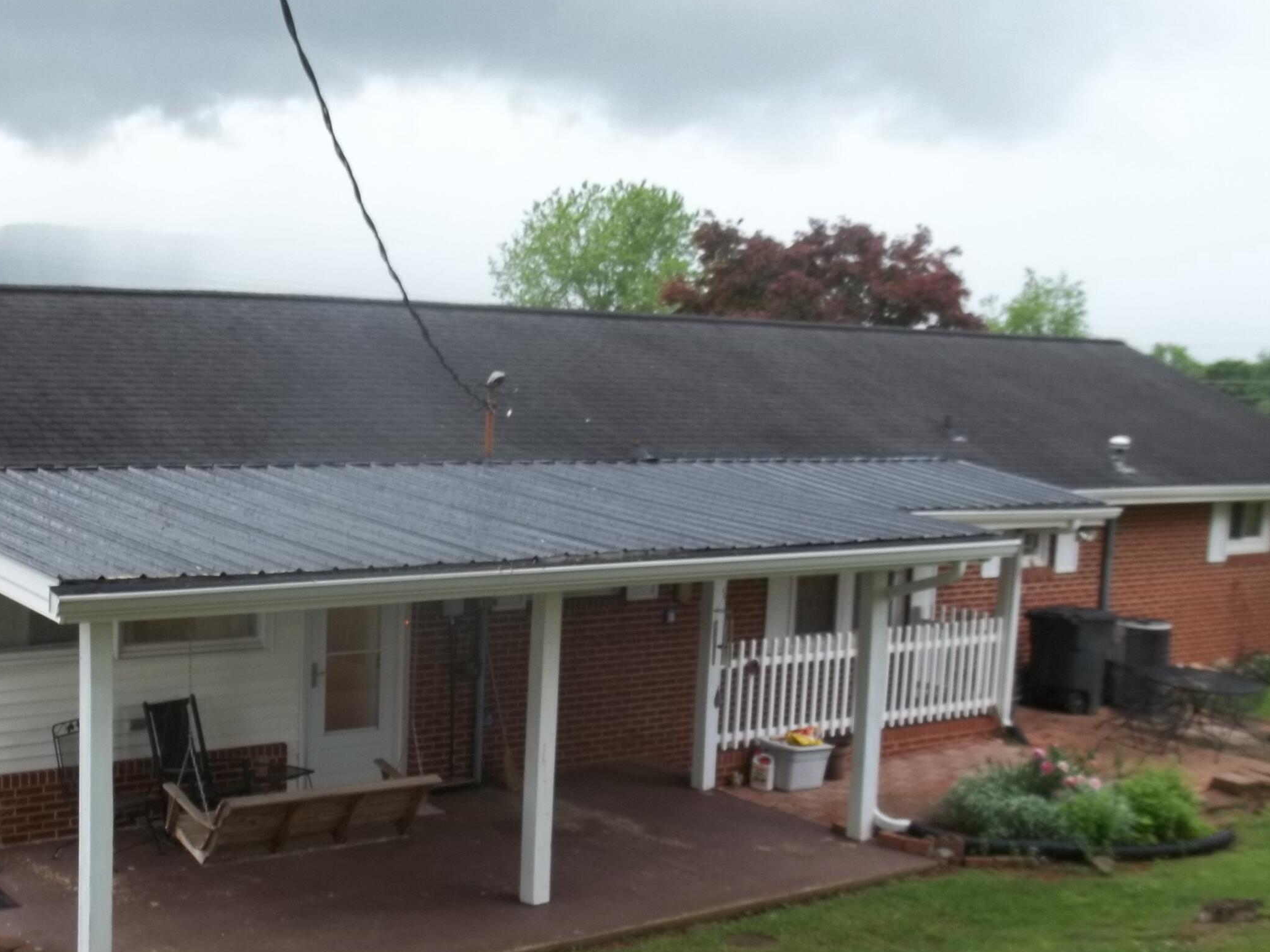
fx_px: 1761
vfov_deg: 30.2
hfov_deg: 39.5
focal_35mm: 48
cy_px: 578
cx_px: 512
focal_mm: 5.9
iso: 64
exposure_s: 1/50
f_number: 3.3
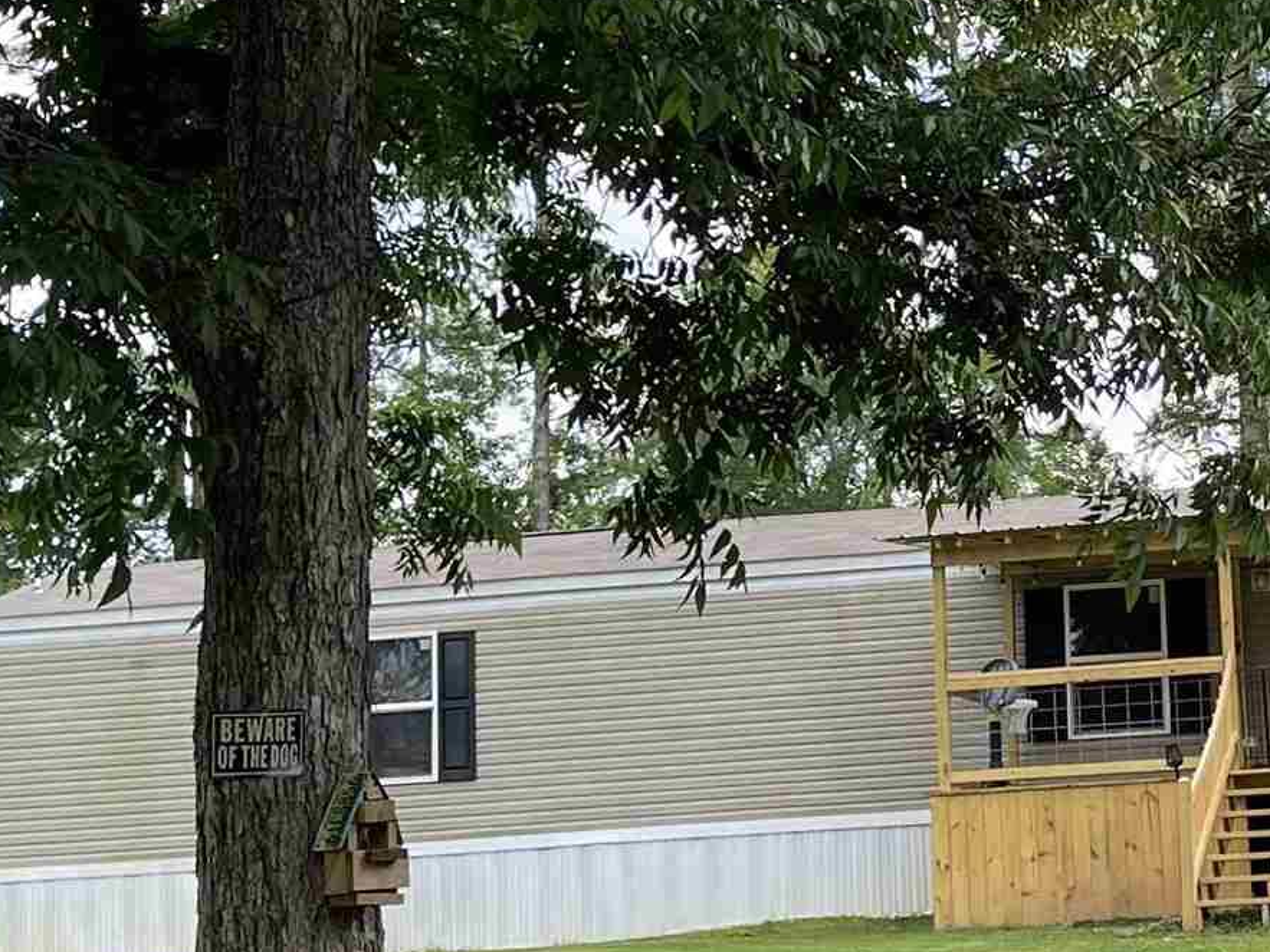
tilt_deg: +8.4
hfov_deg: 21.9
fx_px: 3191
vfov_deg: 17.0
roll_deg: +2.6
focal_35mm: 87
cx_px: 1182
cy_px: 371
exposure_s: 1/735
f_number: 1.6
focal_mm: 5.1
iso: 32
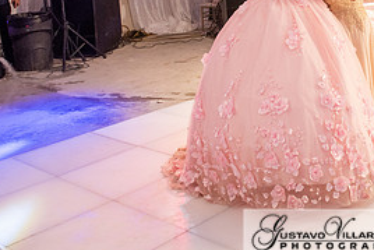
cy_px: 16
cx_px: 328
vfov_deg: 25.1
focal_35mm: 52
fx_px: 540
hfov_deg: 36.1
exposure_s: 1/160
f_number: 4
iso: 1250
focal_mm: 24
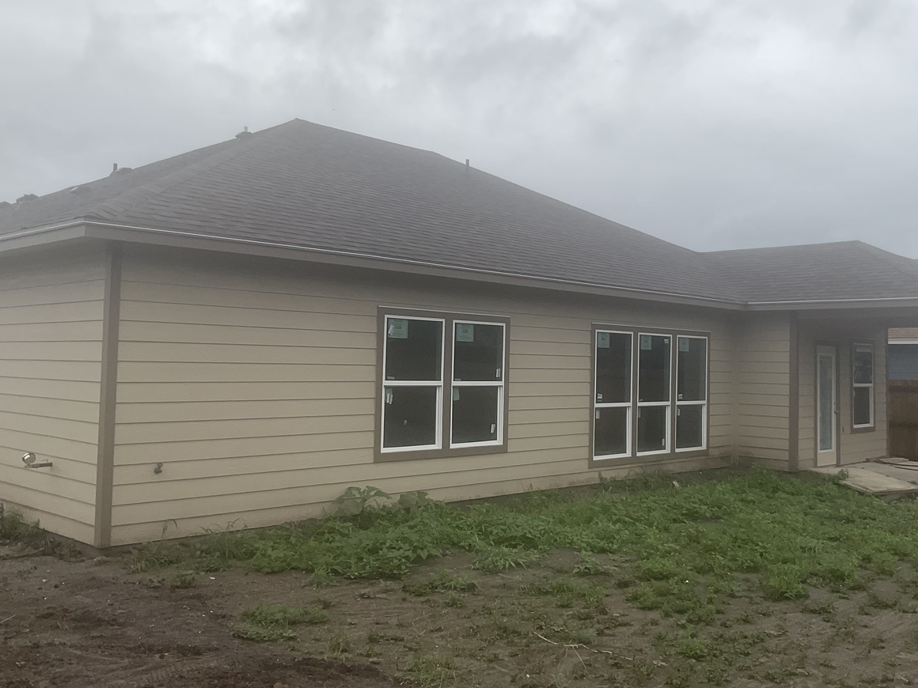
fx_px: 955
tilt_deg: +1.9
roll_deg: -2.3
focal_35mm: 36
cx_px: 523
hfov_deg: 51.2
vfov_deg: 39.6
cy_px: 320
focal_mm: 3
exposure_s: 1/1279
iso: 16
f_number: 1.8
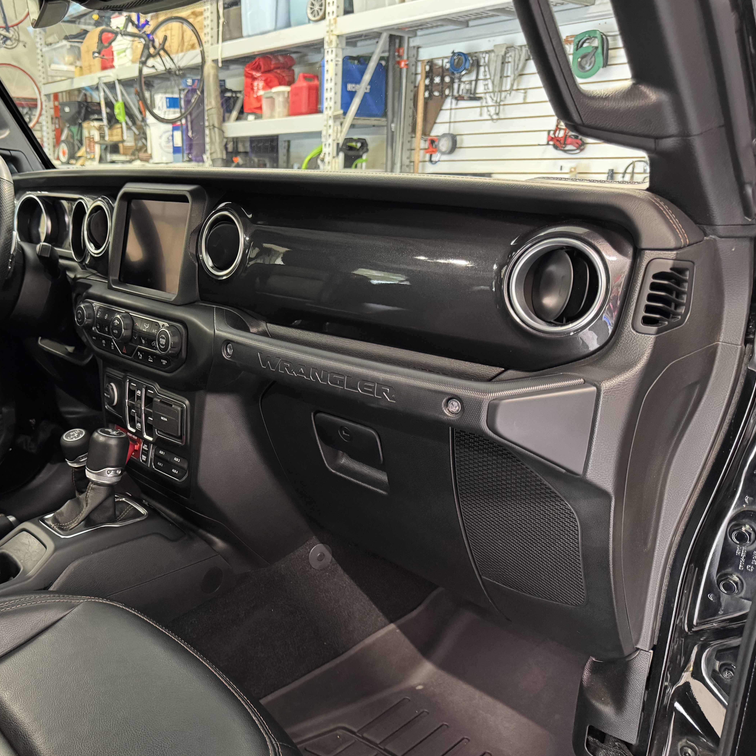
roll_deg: -0.2
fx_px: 717
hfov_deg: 54.4
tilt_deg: -17.1
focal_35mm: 29
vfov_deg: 55.6
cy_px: 383
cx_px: 246
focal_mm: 6.76
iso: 1000
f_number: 1.78
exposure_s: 1/40
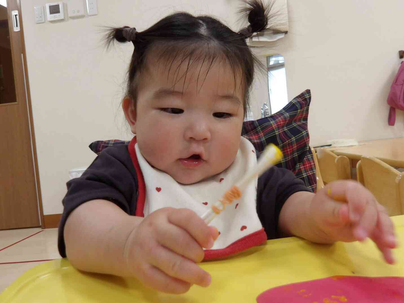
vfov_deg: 51.4
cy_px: 152
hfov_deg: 65.3
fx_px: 315
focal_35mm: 27
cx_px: 202
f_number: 3
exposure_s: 1/30
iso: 137
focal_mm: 4.9
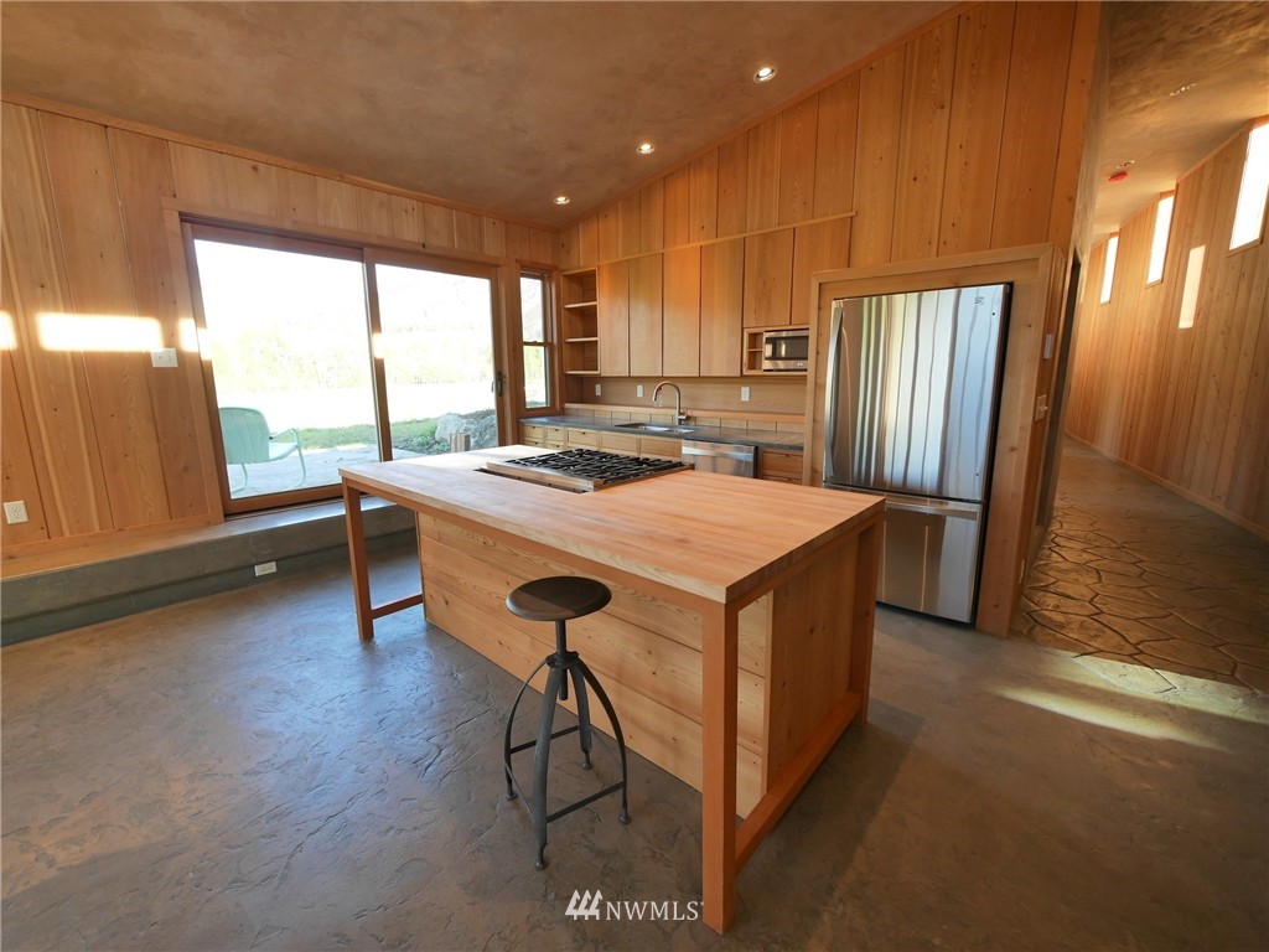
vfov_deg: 85.7
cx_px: 634
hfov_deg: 102.1
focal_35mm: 14
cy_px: 476
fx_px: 513
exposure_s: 1/60
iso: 200
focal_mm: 7
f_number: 4
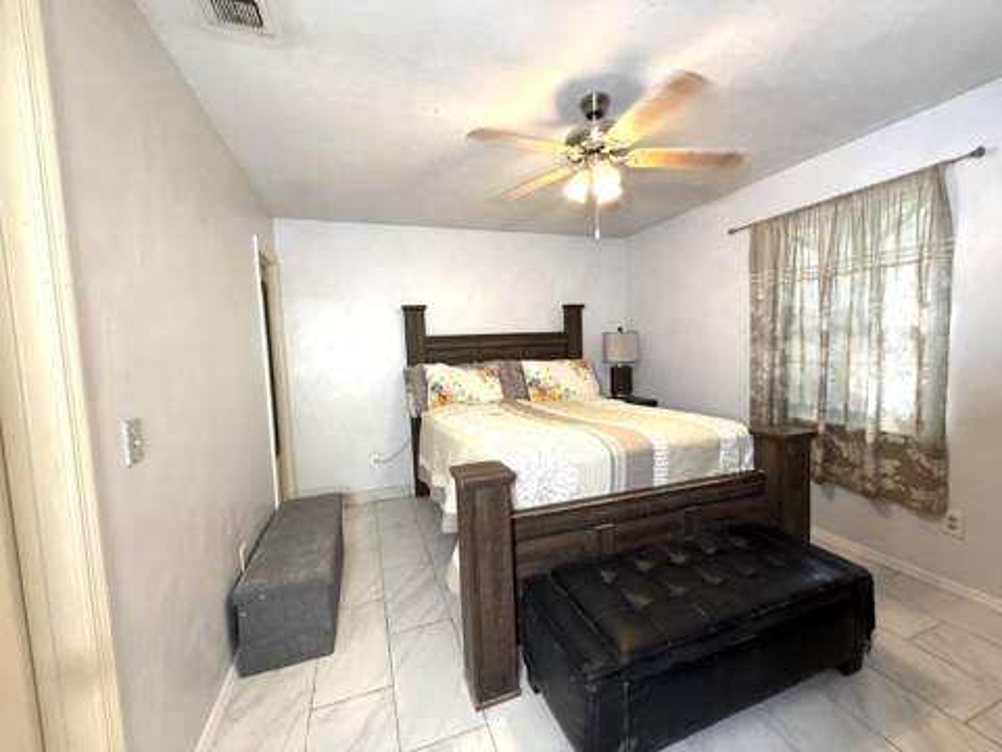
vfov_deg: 85.7
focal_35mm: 14
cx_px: 501
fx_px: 405
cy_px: 376
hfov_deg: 102.1
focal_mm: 2.22
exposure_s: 1/60
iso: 200
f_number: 2.2
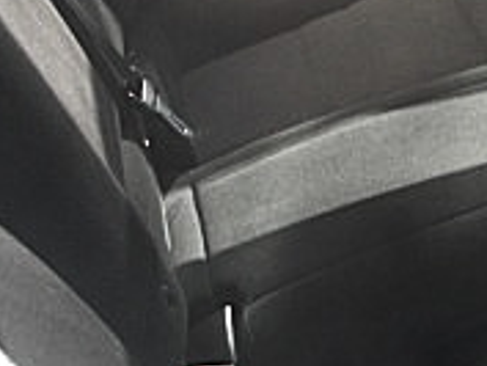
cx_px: 652
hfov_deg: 14.5
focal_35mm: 130
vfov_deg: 11.4
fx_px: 1830
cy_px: 179
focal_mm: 6.3
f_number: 2.8
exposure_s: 1/100
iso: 100
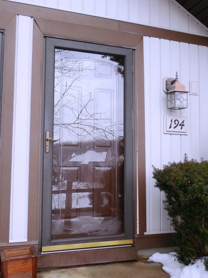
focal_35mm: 34
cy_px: 140
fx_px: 272
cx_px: 99
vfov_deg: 54.0
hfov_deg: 41.8
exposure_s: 1/250
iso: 125
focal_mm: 4.5
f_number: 3.3
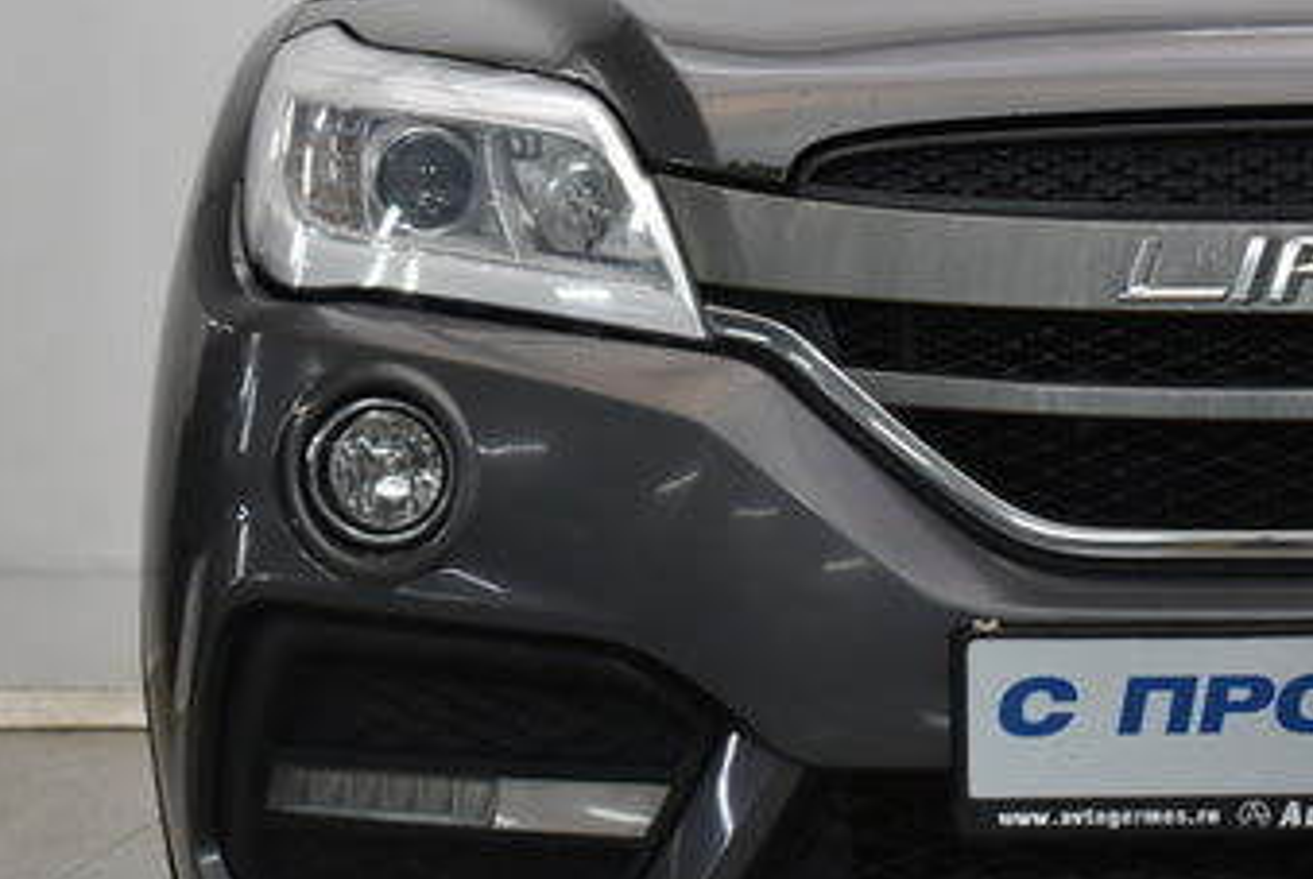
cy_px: 197
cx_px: 1294
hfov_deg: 10.7
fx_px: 6975
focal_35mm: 191
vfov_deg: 7.2
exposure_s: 1/80
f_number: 5.3
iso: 1000
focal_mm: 48
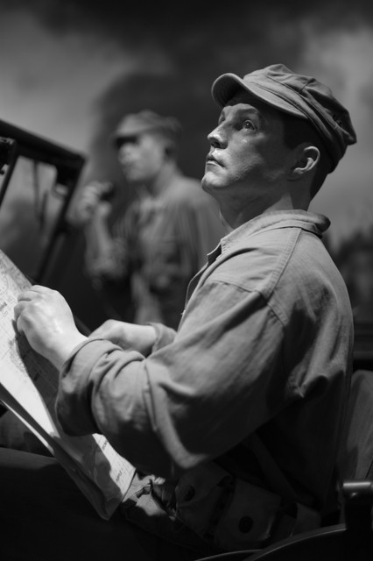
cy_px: 280
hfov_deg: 27.0
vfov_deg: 39.6
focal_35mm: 50
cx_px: 186
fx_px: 778
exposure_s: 1/125
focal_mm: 50
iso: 640
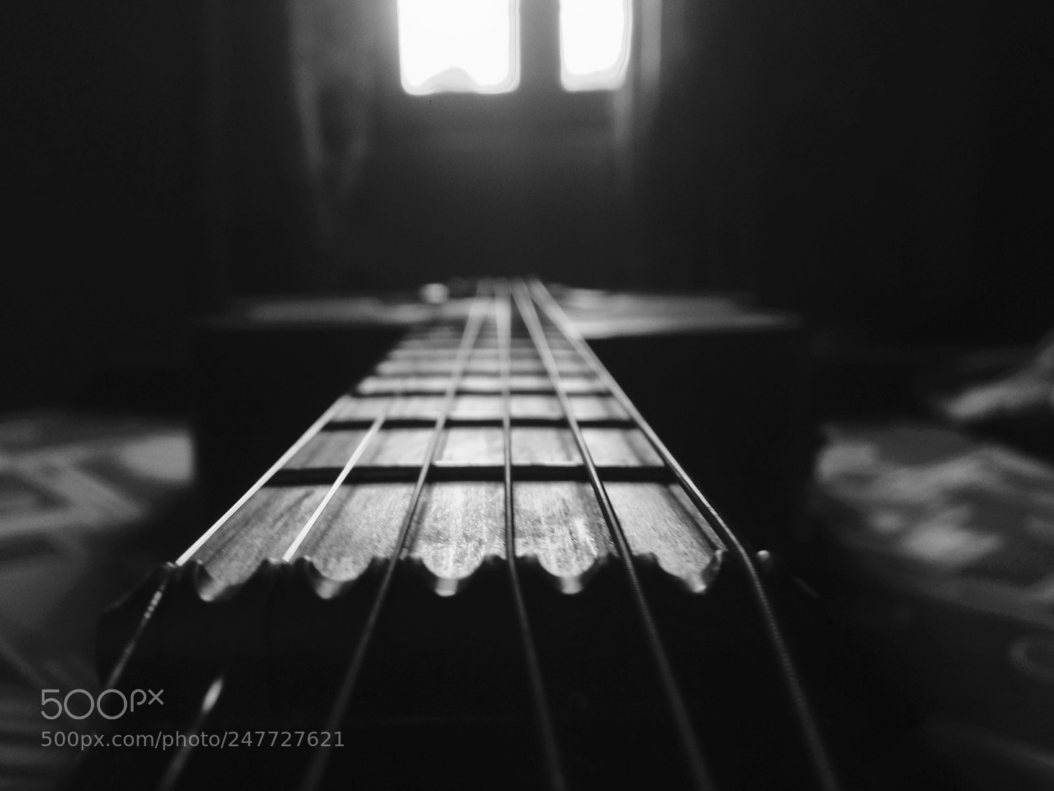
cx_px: 527
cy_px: 396
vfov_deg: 42.9
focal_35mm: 33
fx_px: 1005
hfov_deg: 55.4
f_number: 2.4
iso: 80
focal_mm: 4.12
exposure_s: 1/20
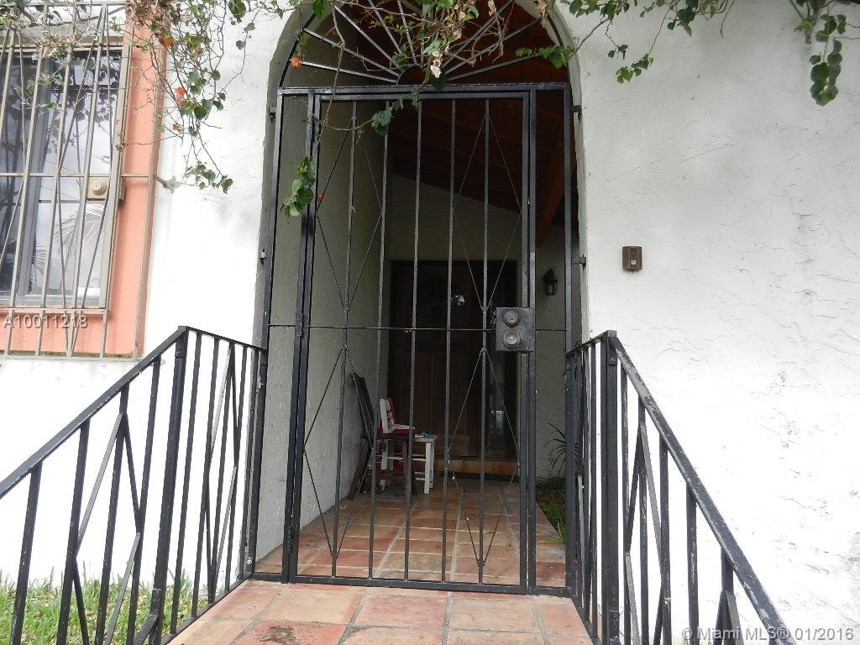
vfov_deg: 54.9
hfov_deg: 69.4
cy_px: 322
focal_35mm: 25
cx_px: 430
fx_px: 621
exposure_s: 1/250
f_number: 3.5
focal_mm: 4.5
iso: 160
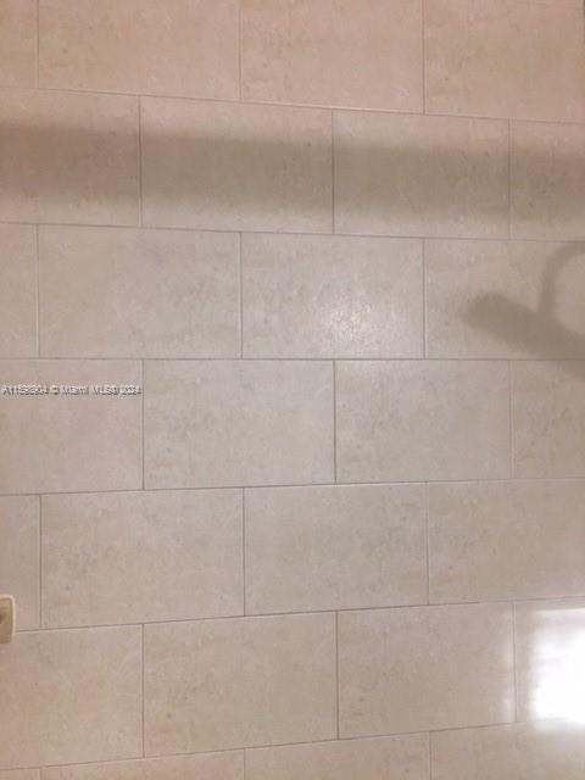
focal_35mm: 29
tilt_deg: +2.7
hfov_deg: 48.2
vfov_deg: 61.7
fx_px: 653
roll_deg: +0.2
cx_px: 292
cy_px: 390
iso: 50
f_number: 2.2
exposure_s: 1/15
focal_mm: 4.15
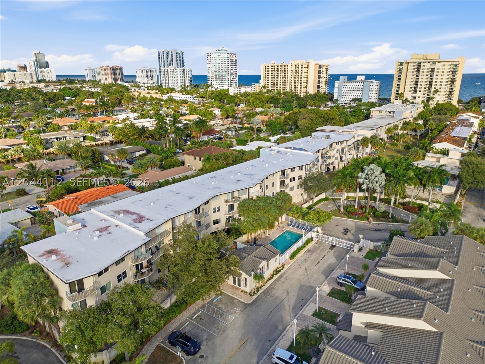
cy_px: 182
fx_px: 336
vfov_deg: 56.8
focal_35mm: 24
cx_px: 242
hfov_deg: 71.6
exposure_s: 1/5000
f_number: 1.7
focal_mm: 6.7
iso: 100
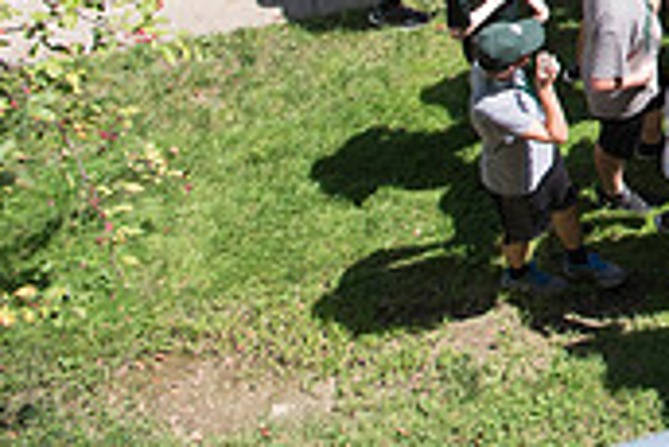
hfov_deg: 20.4
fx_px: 1506
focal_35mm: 81
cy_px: -255
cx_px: 1074
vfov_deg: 15.4
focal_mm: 24
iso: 640
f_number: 5
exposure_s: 1/2500
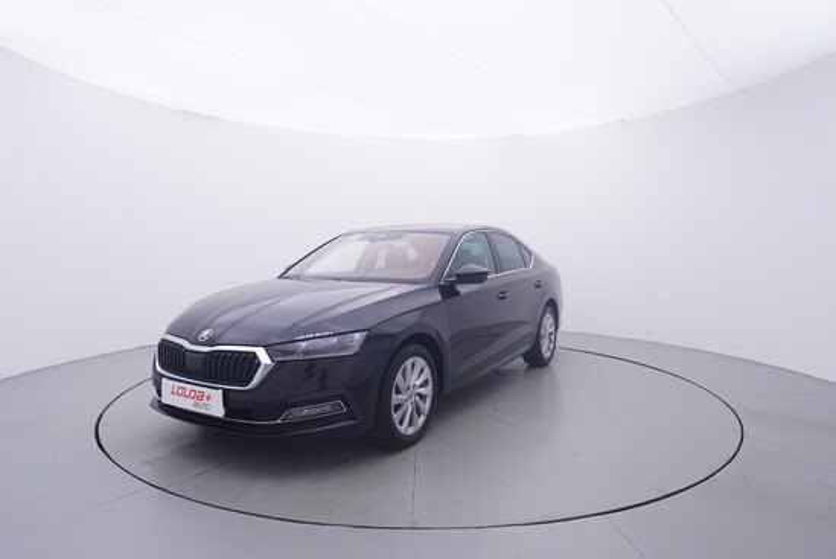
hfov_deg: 77.3
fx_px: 523
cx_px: 418
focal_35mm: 22
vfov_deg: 56.2
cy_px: 280
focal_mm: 15
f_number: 5
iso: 200
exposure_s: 1/80
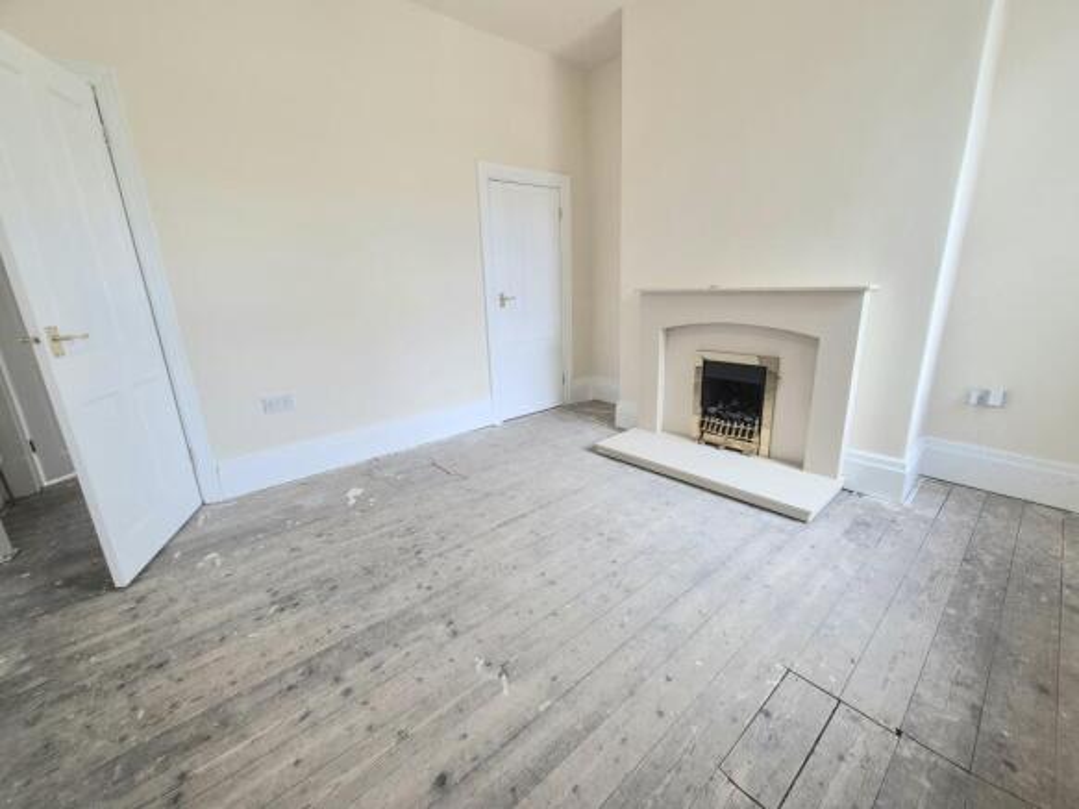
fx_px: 405
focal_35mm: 13
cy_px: 404
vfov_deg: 89.9
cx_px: 540
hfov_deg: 106.2
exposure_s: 1/50
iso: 64
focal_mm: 2.2
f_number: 2.2
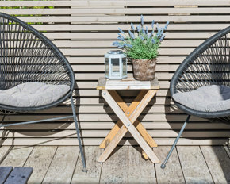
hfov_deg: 21.4
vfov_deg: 16.8
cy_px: -10
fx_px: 608
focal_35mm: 89
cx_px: 123
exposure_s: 1/400
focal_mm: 34.5
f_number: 9
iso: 160
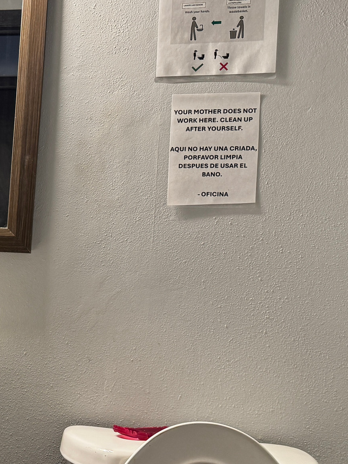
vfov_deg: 32.5
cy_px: 297
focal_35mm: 59
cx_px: -176
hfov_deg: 21.0
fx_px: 791
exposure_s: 1/60
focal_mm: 6.76
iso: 160
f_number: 1.78
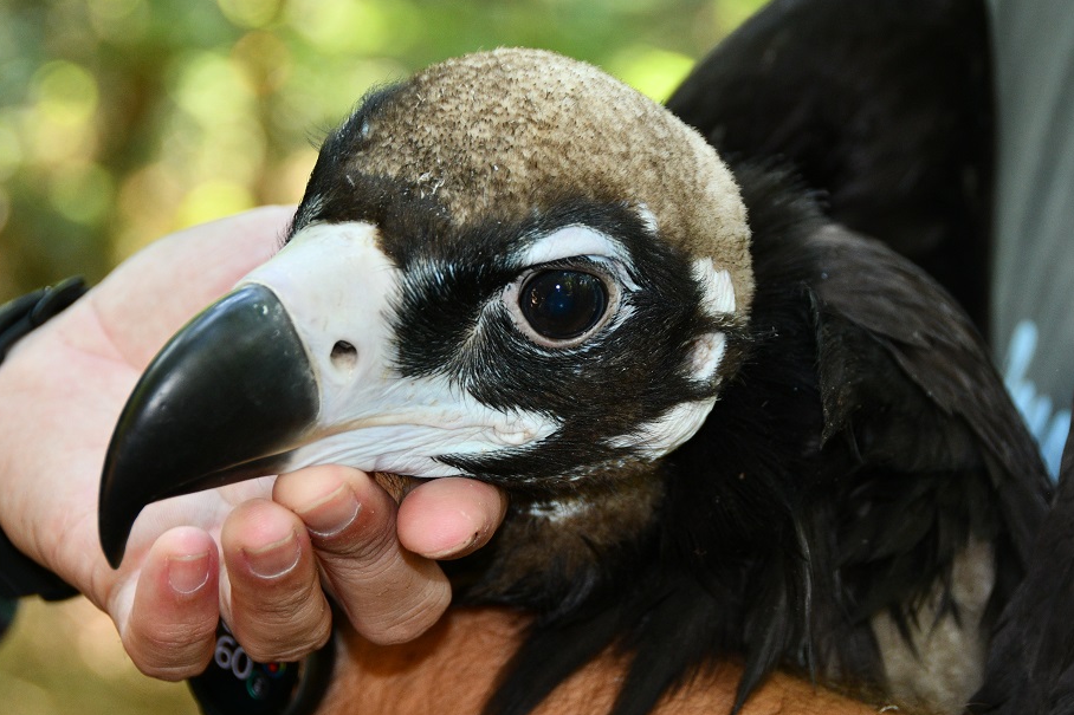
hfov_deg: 13.9
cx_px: 623
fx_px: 4414
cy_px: 340
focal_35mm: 148
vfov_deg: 9.3
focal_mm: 75
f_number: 5
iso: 640
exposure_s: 1/80
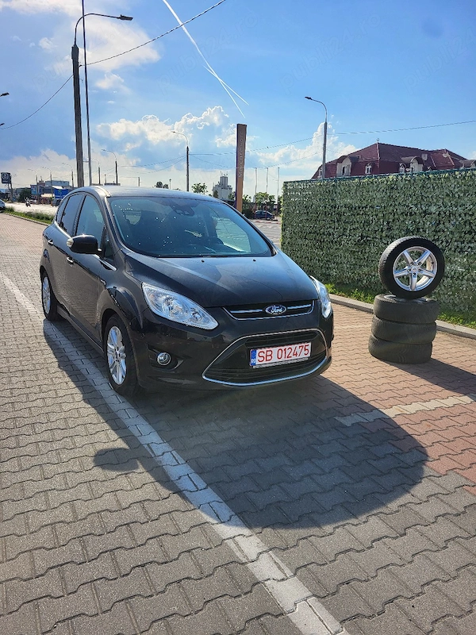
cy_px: 318
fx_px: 477
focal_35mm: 26
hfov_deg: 53.1
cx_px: 238
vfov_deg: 67.3
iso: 40
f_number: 1.8
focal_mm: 5.4
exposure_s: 1/2500
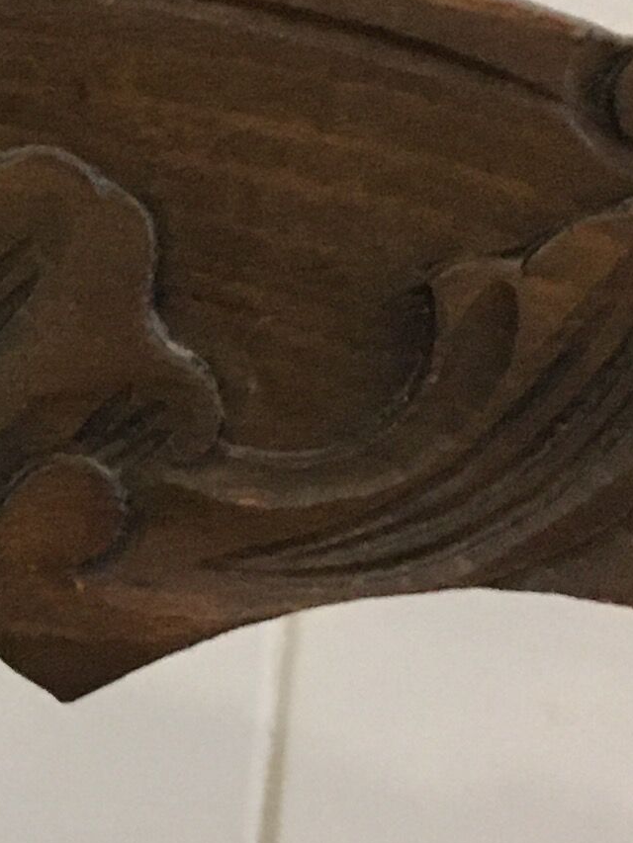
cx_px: -377
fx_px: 3339
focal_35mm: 137
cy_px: 390
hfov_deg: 10.4
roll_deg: -0.4
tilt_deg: -21.2
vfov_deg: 14.4
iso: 200
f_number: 2.2
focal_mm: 4.15
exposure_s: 1/25
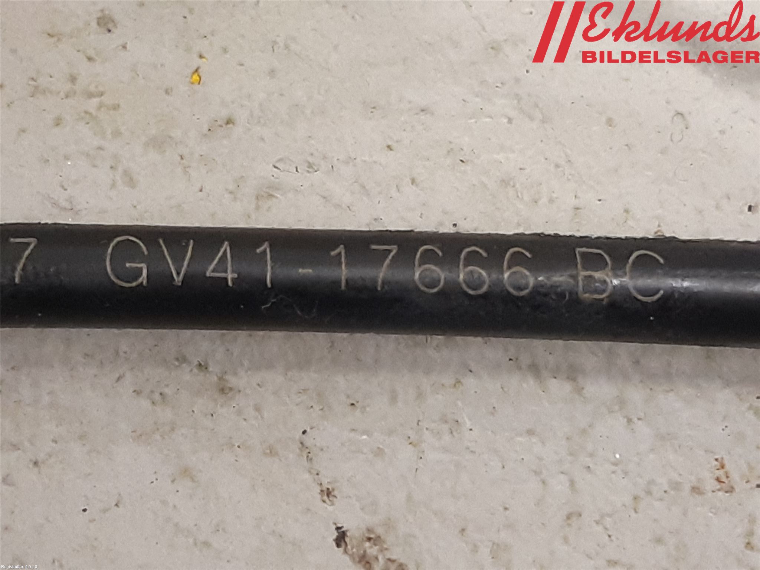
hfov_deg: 67.3
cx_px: 380
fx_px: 571
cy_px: 285
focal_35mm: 26
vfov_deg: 53.1
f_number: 1.7
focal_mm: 3.93
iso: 320
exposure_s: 1/50
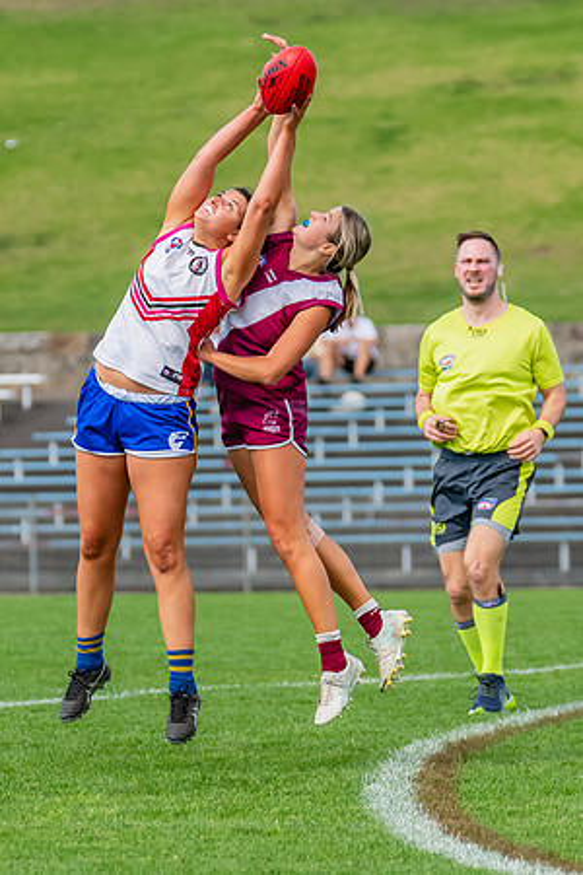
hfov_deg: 2.6
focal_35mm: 526
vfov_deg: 3.9
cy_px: 345
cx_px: 133
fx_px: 12784
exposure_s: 1/1600
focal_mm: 240
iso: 800
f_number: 5.6
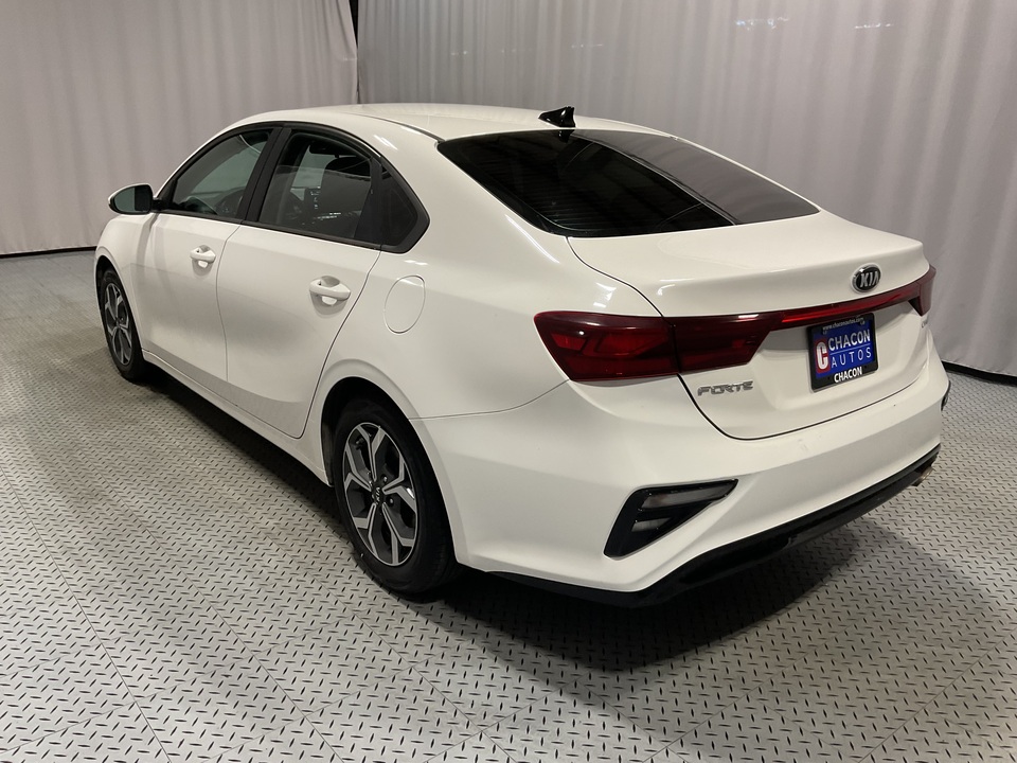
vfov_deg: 48.2
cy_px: 382
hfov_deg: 61.7
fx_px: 852
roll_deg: -2.0
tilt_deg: -17.1
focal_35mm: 29
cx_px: 508
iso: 64
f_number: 1.8
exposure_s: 1/120
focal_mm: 3
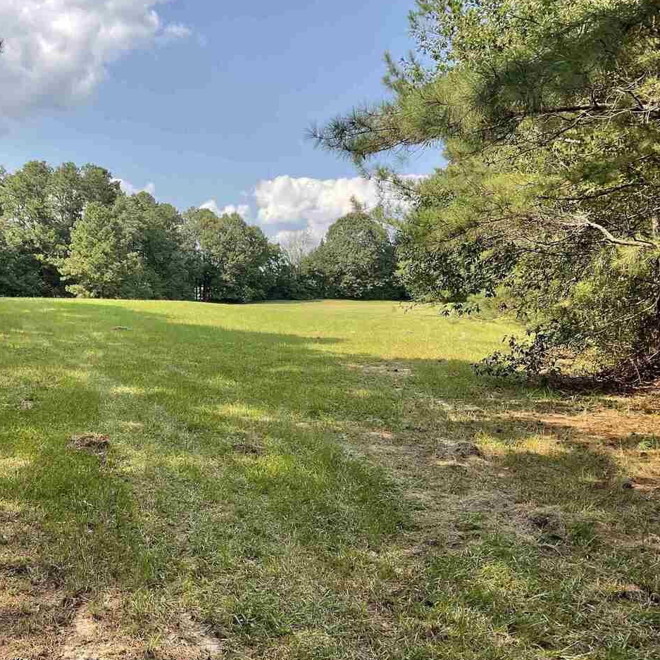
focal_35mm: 35
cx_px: 223
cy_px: 331
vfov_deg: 47.2
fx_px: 755
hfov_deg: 46.5
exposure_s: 1/855
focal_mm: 3
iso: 16
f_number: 1.8
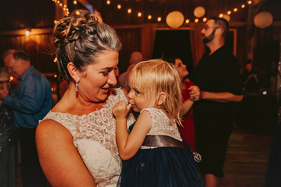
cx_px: 140
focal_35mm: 28
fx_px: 219
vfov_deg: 46.4
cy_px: 94
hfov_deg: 65.5
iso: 1250
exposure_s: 1/125
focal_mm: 28
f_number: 2.8
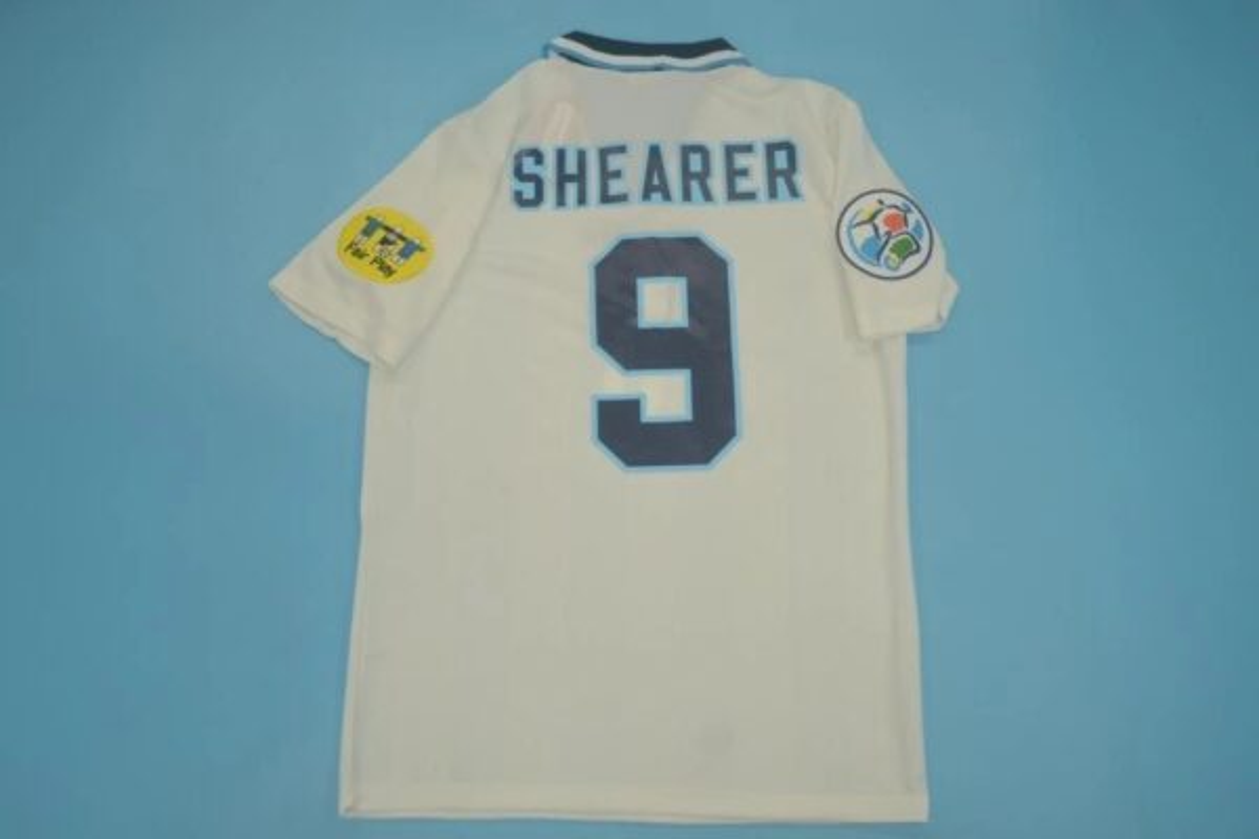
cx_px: 630
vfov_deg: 40.0
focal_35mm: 33
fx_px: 1154
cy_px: 420
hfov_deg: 57.2
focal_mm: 22
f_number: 3.8
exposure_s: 1/200
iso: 200
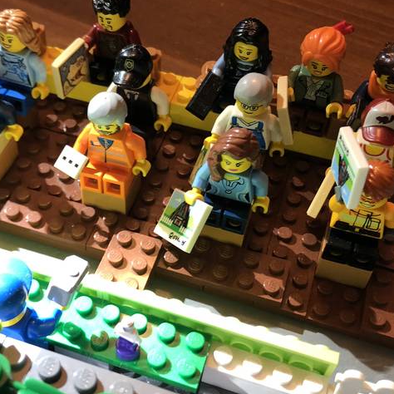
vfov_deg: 36.0
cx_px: 148
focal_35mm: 47
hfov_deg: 35.9
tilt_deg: -49.0
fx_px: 605
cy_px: 209
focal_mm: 3.99
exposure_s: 1/15
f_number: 1.8
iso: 40
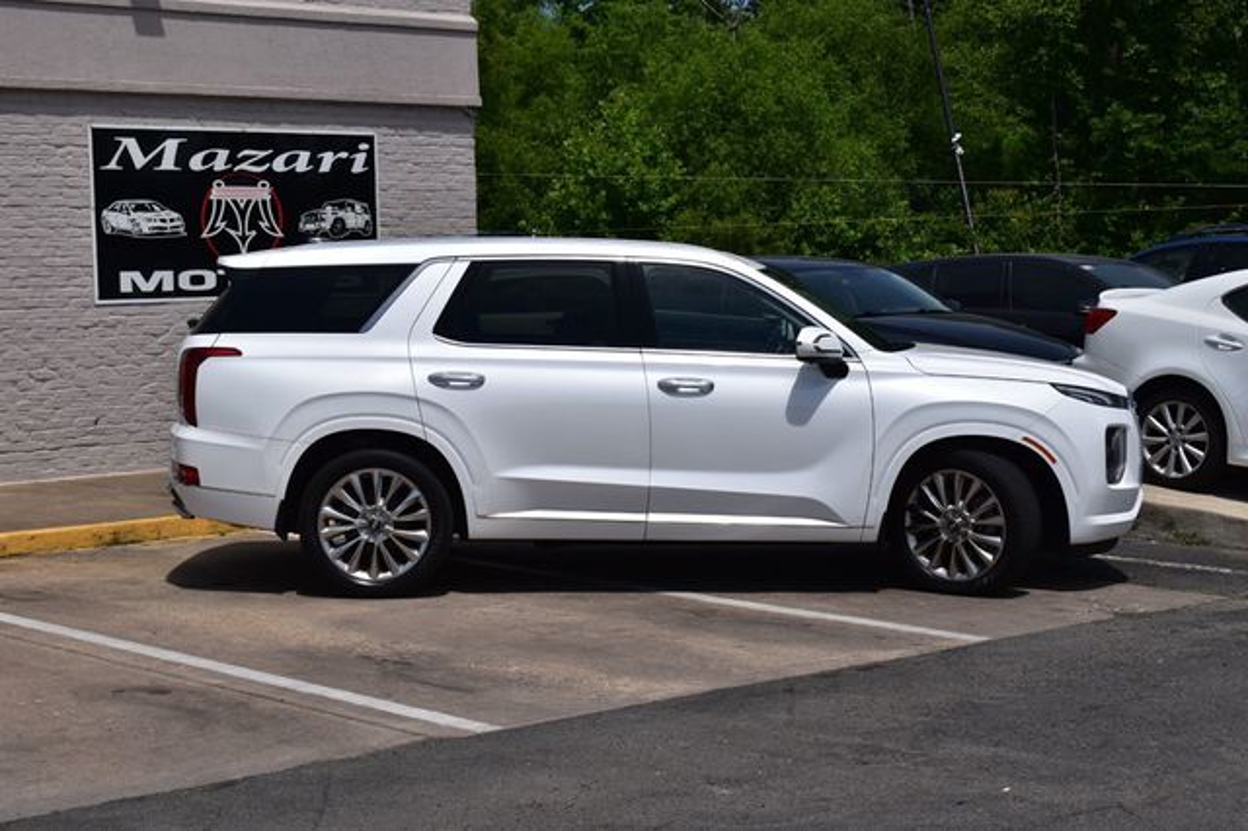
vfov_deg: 19.7
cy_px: 416
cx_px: 624
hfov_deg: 29.3
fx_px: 2391
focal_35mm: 69
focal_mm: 46
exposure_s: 1/640
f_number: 11
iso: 200
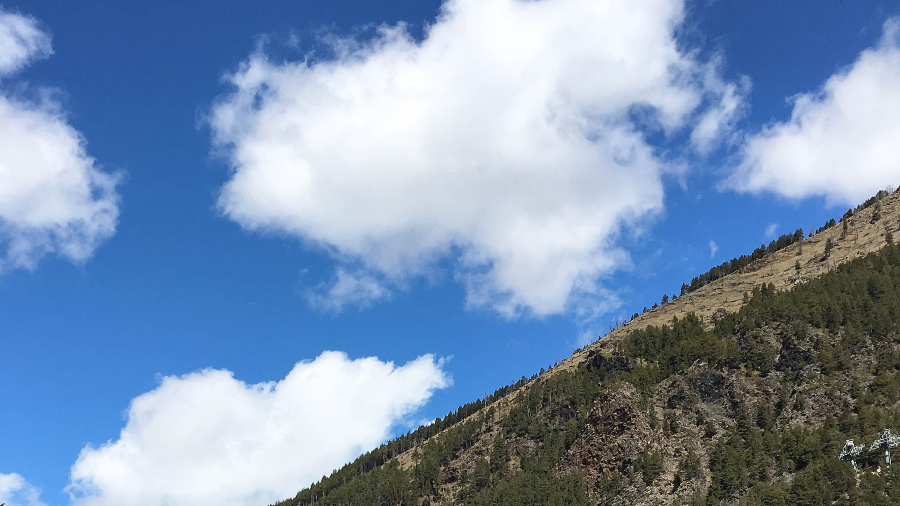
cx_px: 369
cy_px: 551
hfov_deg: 37.7
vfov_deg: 20.8
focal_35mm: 55
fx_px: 1313
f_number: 2.2
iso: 25
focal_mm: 4.15
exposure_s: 1/2300
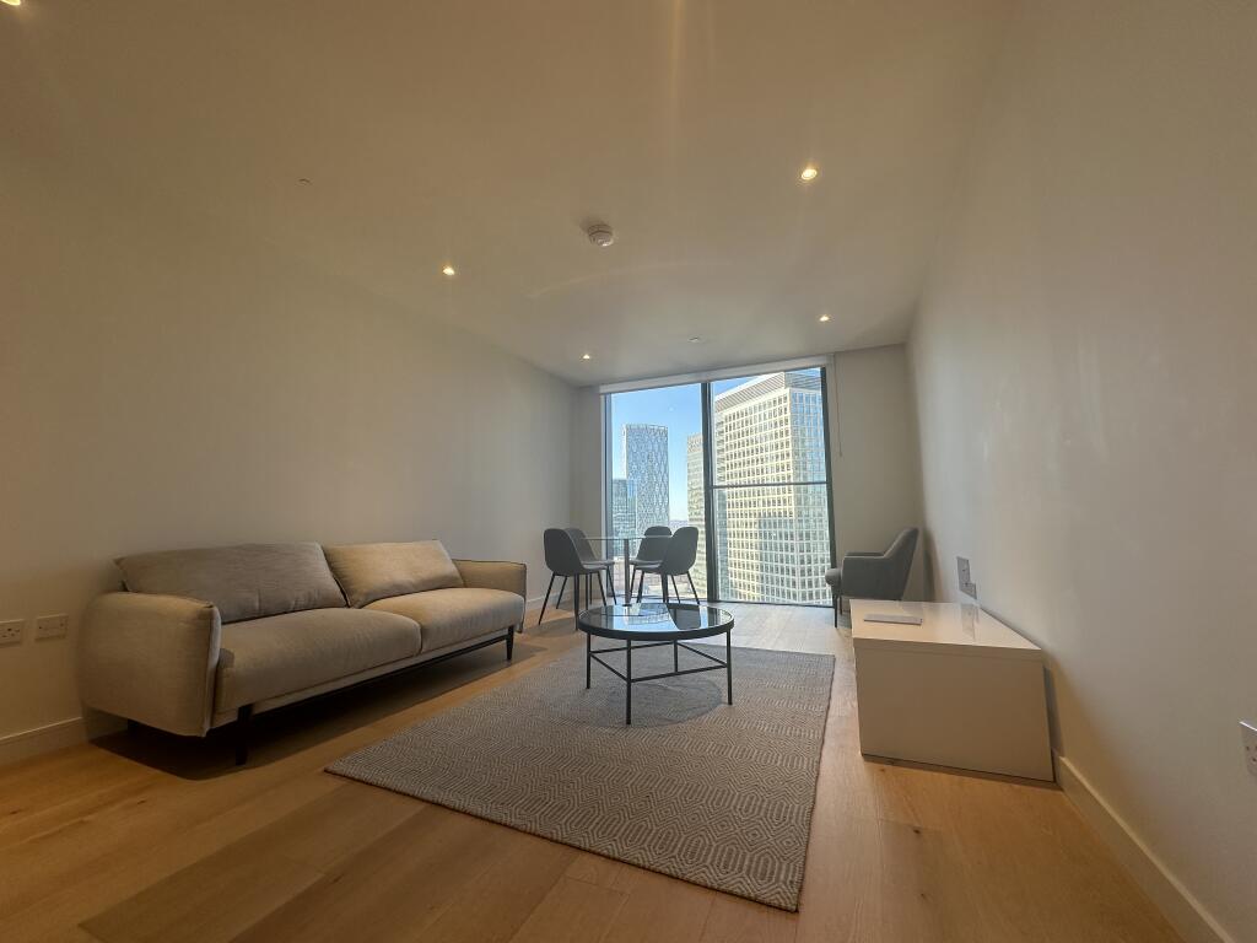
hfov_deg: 102.1
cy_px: 472
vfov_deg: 85.7
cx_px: 628
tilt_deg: +6.2
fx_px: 508
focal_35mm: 14
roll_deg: +0.4
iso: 40
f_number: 2.2
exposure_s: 1/167
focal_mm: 2.22
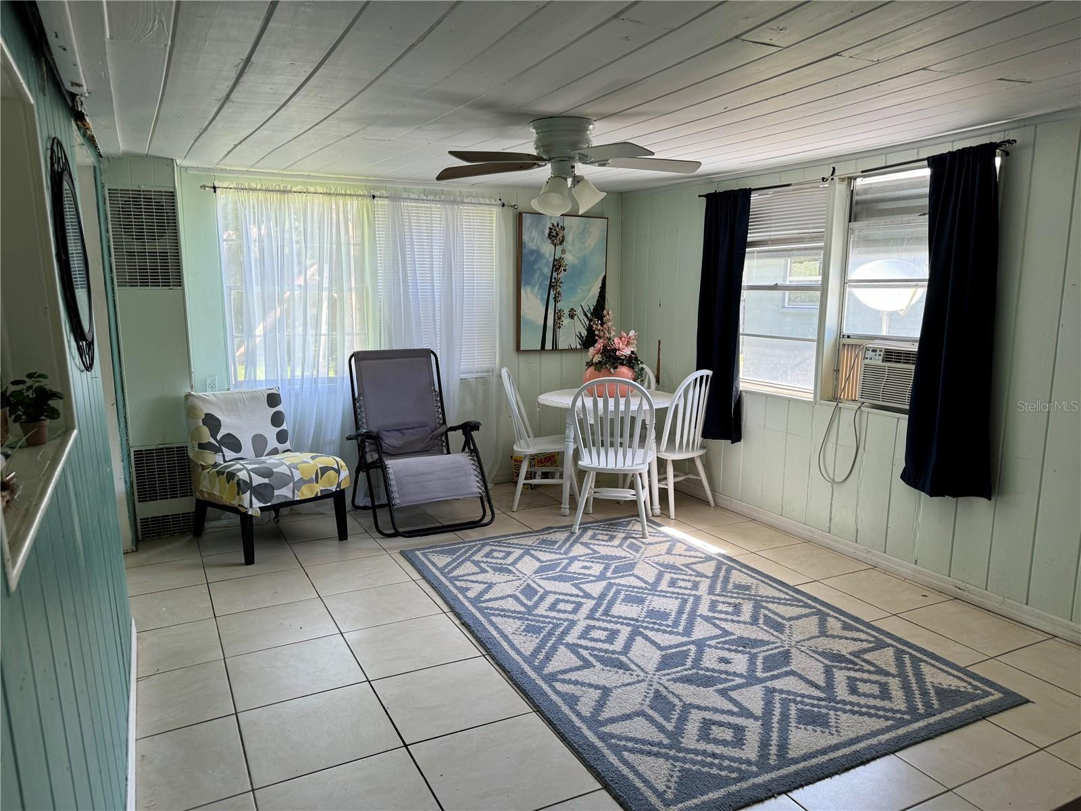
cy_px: 406
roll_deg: -0.3
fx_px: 749
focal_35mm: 24
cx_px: 540
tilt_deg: -8.7
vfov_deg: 56.8
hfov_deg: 71.6
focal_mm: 6.76
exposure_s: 1/121
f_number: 1.78
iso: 100
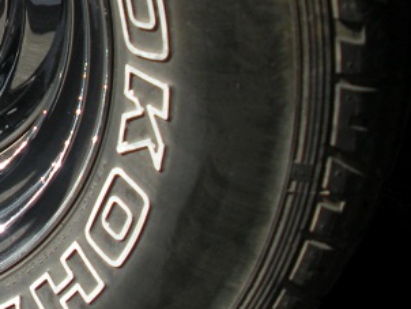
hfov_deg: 19.1
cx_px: -127
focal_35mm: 95
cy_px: -22
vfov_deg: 15.2
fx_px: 1129
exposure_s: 1/597
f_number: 3.5
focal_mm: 6.3
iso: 64
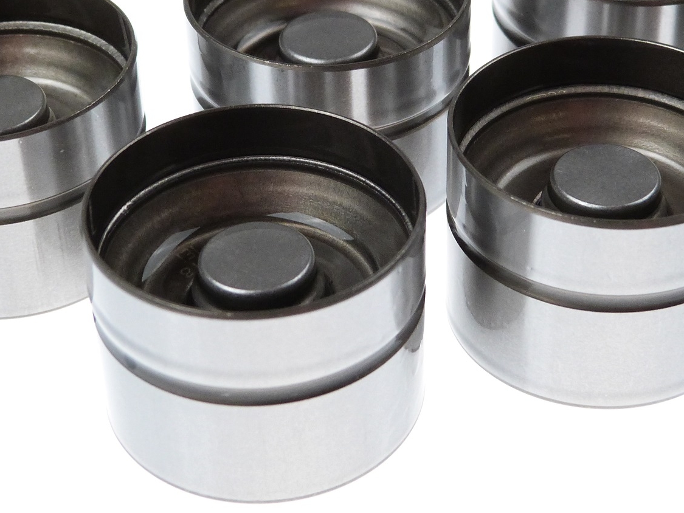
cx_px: 374
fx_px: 1581
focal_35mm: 80
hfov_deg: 24.4
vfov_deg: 18.4
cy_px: 146
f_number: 3.2
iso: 200
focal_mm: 8.1
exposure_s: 1/160
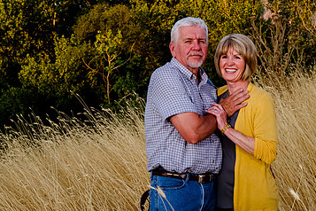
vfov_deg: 13.5
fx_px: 886
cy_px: 45
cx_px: 147
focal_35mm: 101
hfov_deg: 20.2
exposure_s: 1/250
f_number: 10
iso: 800
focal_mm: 50
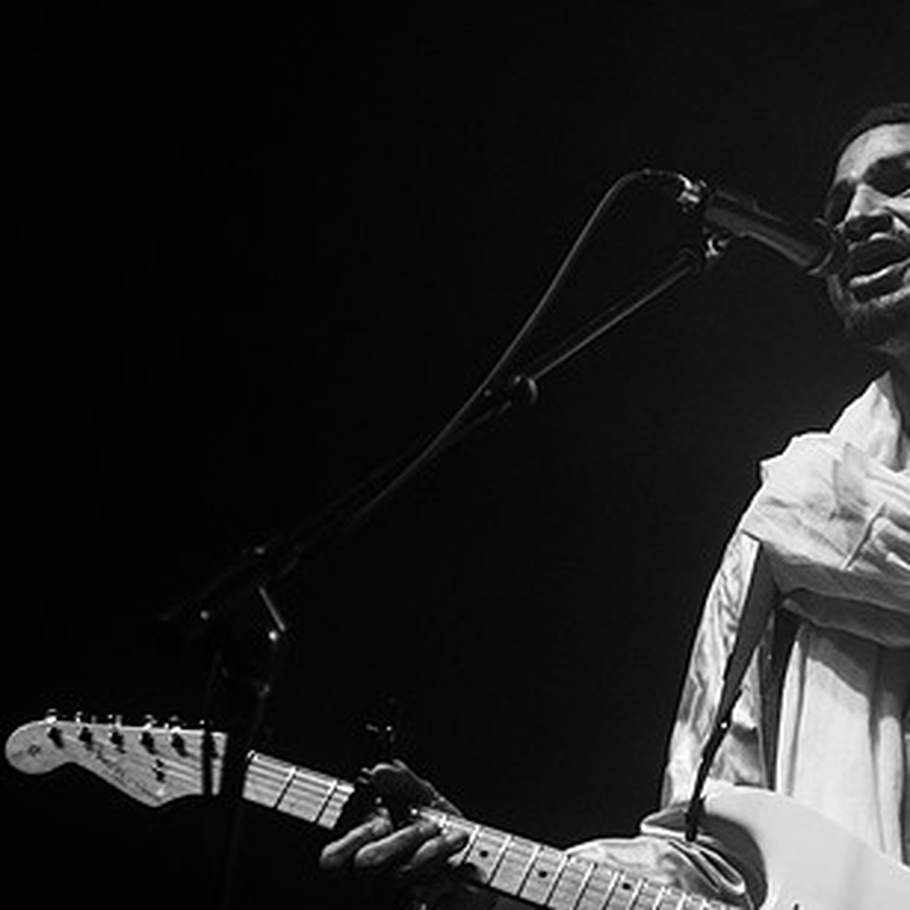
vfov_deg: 15.6
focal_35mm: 112
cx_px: 777
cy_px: 436
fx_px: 3331
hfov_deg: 15.4
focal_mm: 70
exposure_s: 1/250
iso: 2500
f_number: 3.2
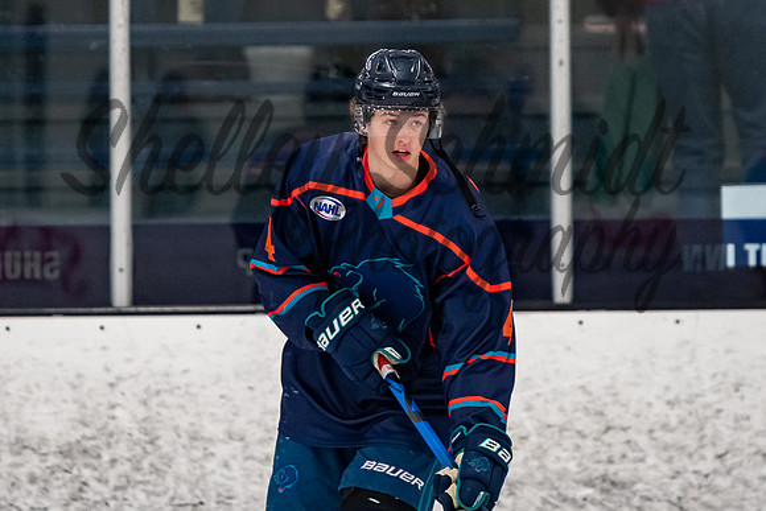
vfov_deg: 3.0
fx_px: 9680
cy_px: 132
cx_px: 401
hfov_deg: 4.5
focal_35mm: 455
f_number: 3.2
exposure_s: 1/800
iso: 2000
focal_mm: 200
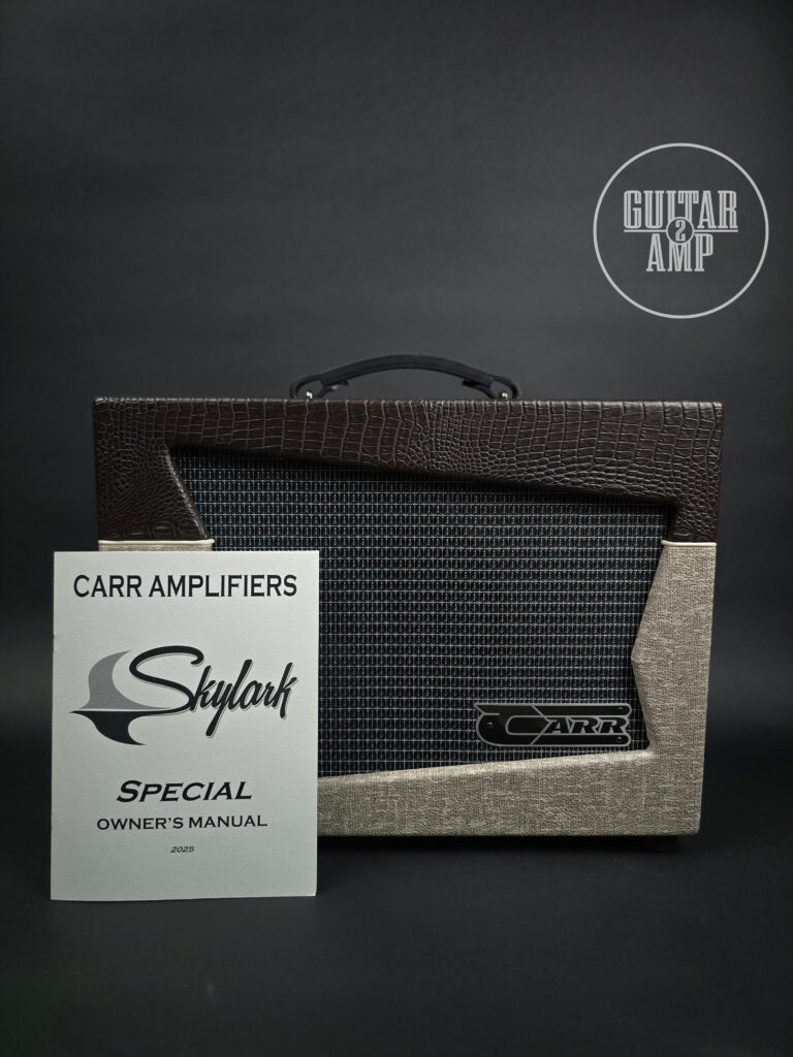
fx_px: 703
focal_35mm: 23
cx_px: 396
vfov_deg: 73.9
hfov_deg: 58.9
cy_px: 528
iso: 640
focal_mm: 6.3
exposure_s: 1/100
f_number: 1.7
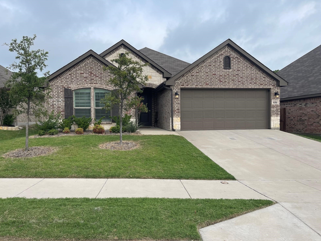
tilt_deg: -1.6
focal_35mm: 26
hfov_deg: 67.3
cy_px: 124
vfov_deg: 53.1
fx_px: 241
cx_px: 157
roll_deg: +1.0
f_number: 1.6
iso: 32
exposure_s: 1/1946
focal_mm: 5.1
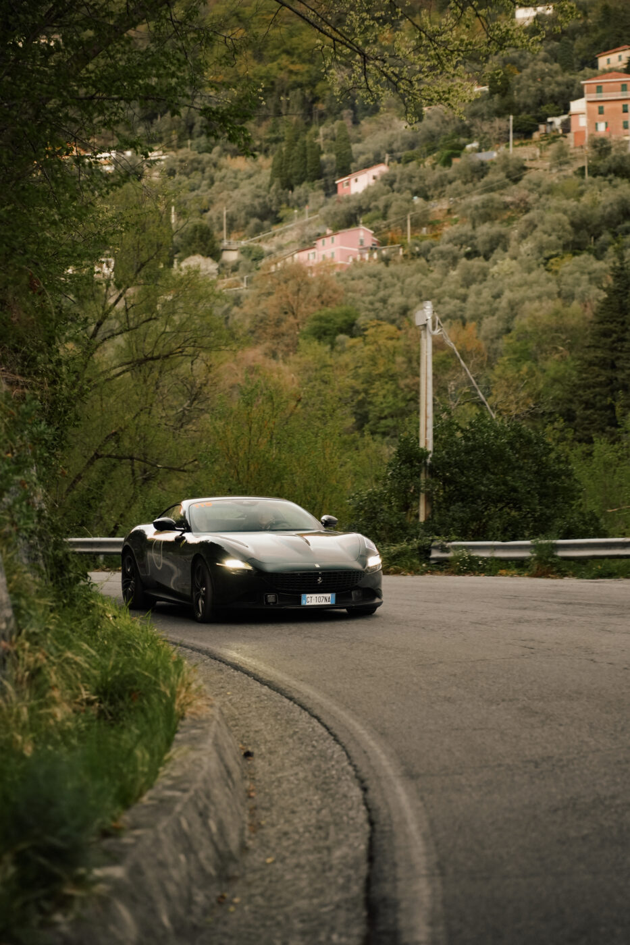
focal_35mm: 75
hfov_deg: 18.2
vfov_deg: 27.0
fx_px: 1969
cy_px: 472
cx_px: 315
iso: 2500
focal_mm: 75
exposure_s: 1/250
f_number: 2.8
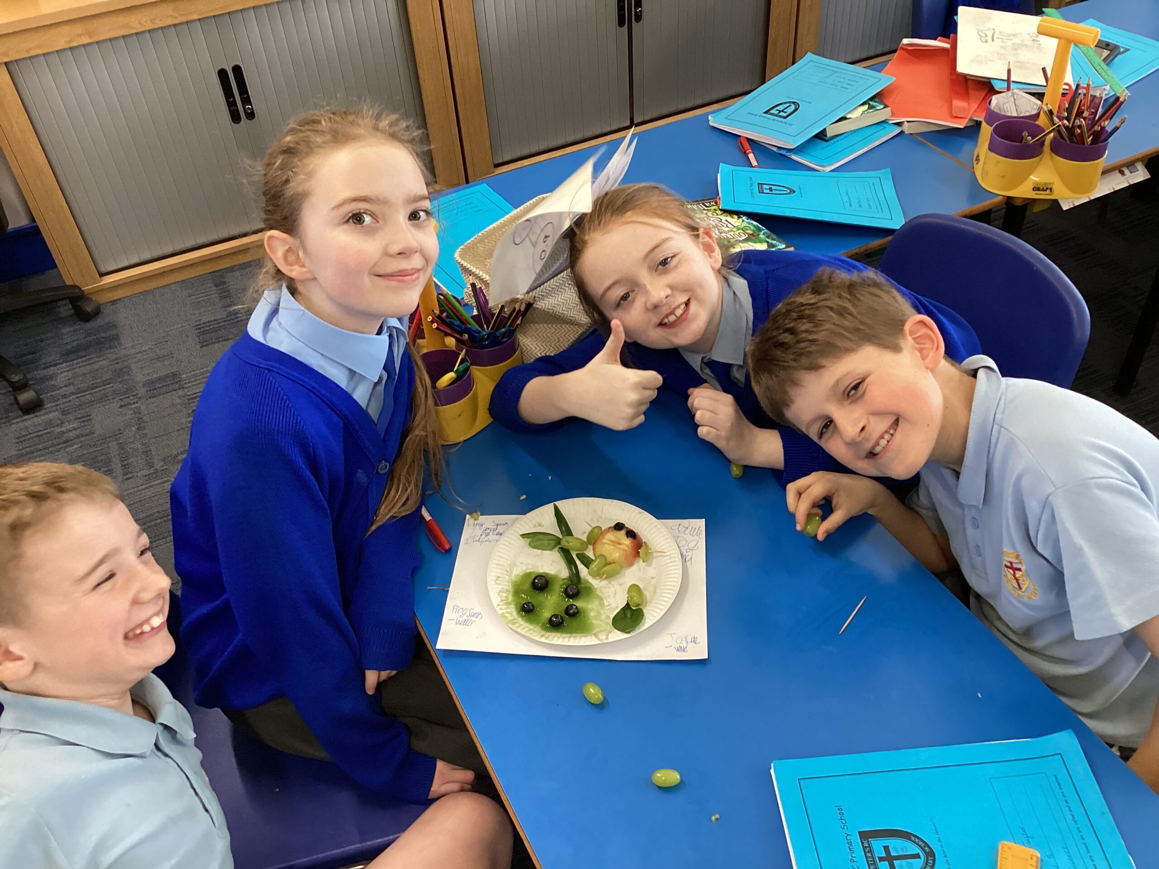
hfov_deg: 58.4
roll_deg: +5.4
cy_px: 434
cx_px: 580
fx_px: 1038
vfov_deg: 45.4
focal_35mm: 31
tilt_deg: -43.3
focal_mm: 3.3
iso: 125
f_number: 2.4
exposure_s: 1/50
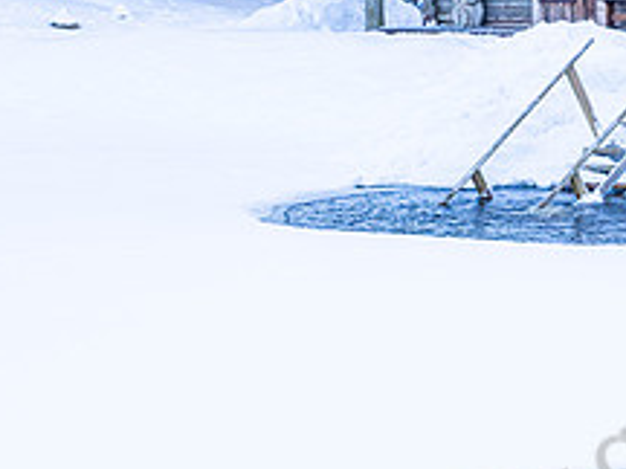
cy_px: 329
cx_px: 823
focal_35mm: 144
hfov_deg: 13.2
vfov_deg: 10.3
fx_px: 2604
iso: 250
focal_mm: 48
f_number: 5
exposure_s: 1/125
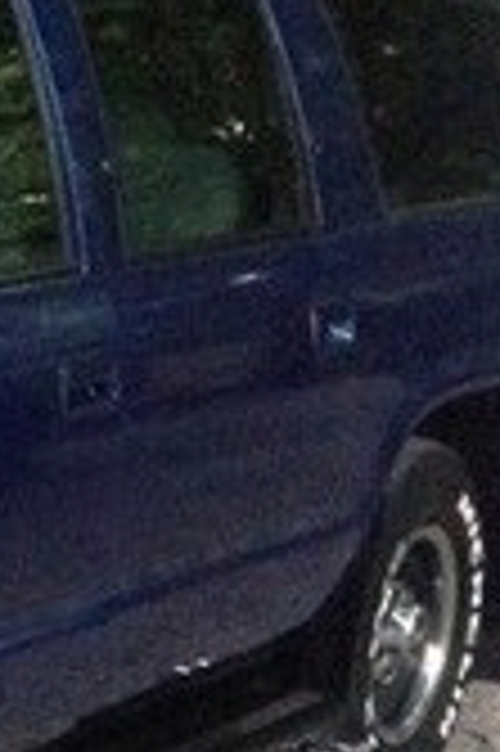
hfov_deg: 8.9
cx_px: -788
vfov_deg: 15.0
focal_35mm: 136
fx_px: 2839
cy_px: 624
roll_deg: -0.6
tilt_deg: -12.9
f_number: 2.4
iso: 640
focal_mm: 4.12
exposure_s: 1/15
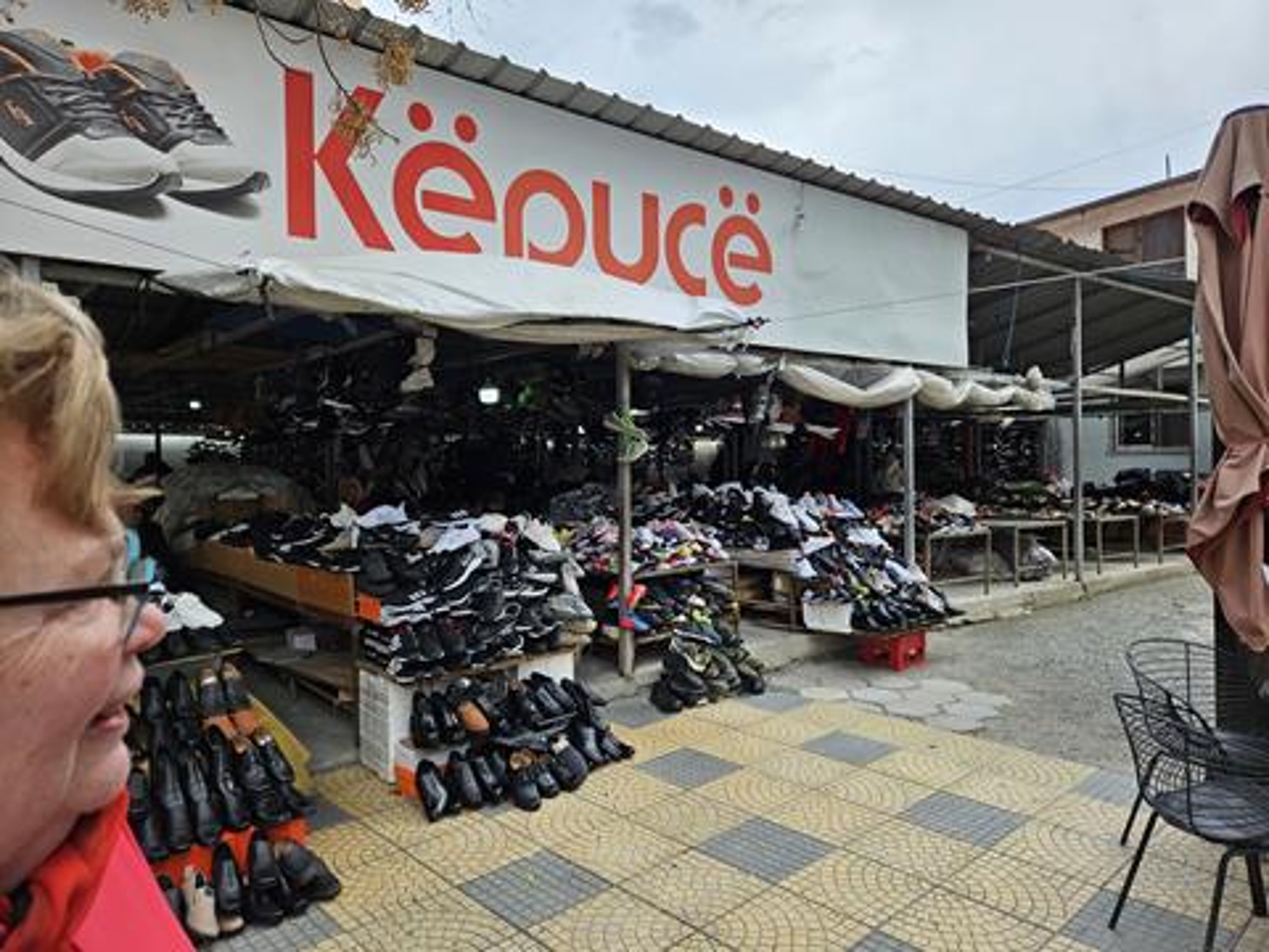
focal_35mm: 23
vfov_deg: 58.9
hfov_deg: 73.9
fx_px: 843
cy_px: 476
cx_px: 634
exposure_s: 1/829
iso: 25
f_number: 1.8
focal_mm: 5.4
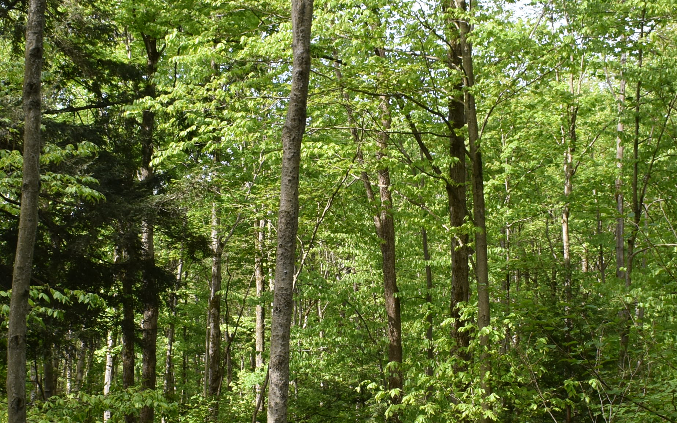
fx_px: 1236
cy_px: 291
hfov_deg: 30.6
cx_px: 325
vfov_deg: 19.3
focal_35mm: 67
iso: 400
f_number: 8
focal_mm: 18
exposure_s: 1/200
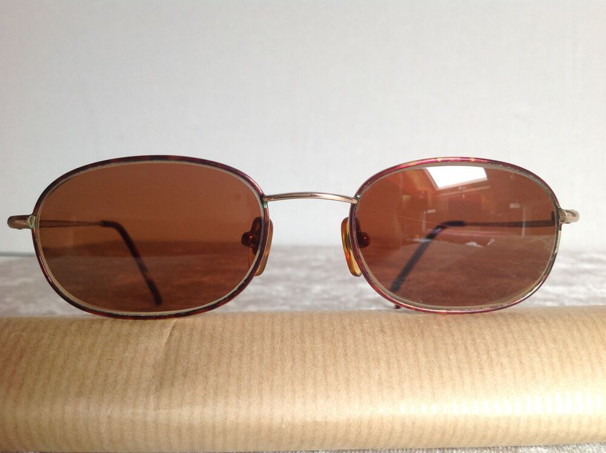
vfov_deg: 40.6
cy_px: 226
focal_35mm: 35
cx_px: 303
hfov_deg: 52.7
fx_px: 612
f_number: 2.4
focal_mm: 4.28
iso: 64
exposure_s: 1/60
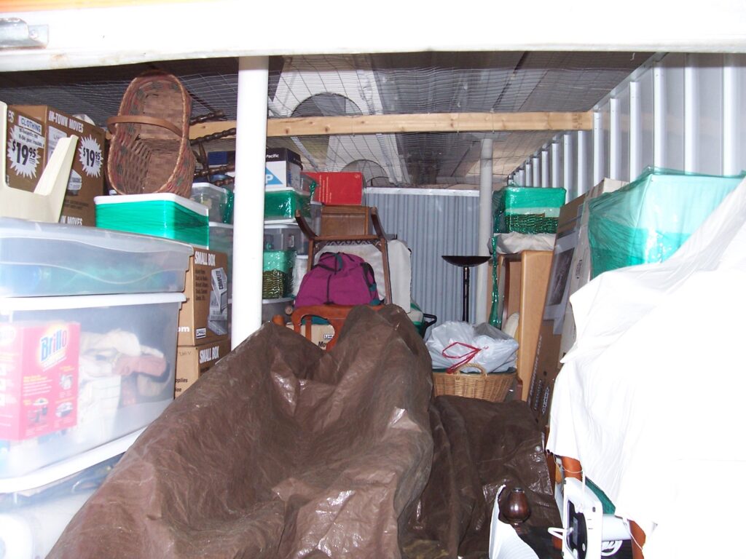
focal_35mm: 34
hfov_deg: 54.0
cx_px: 373
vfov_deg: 41.8
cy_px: 280
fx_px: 733
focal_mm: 5.6
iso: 125
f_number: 2.7
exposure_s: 1/60
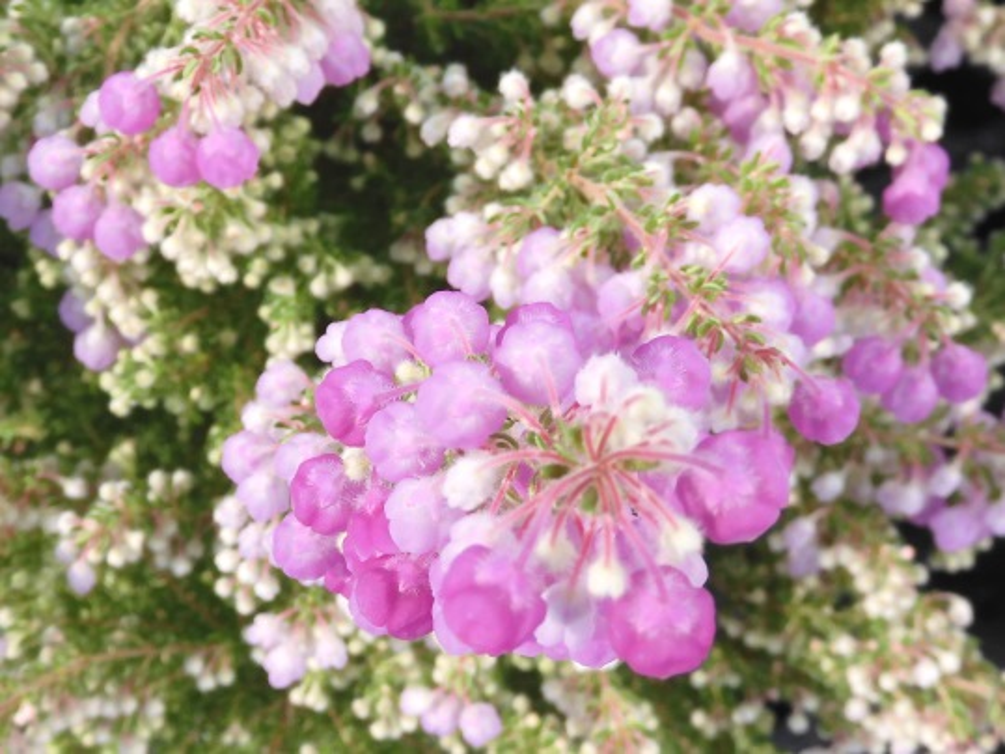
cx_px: 502
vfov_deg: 46.8
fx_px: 871
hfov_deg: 60.0
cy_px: 377
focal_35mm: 30
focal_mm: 5.4
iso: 100
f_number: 3.5
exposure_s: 1/200
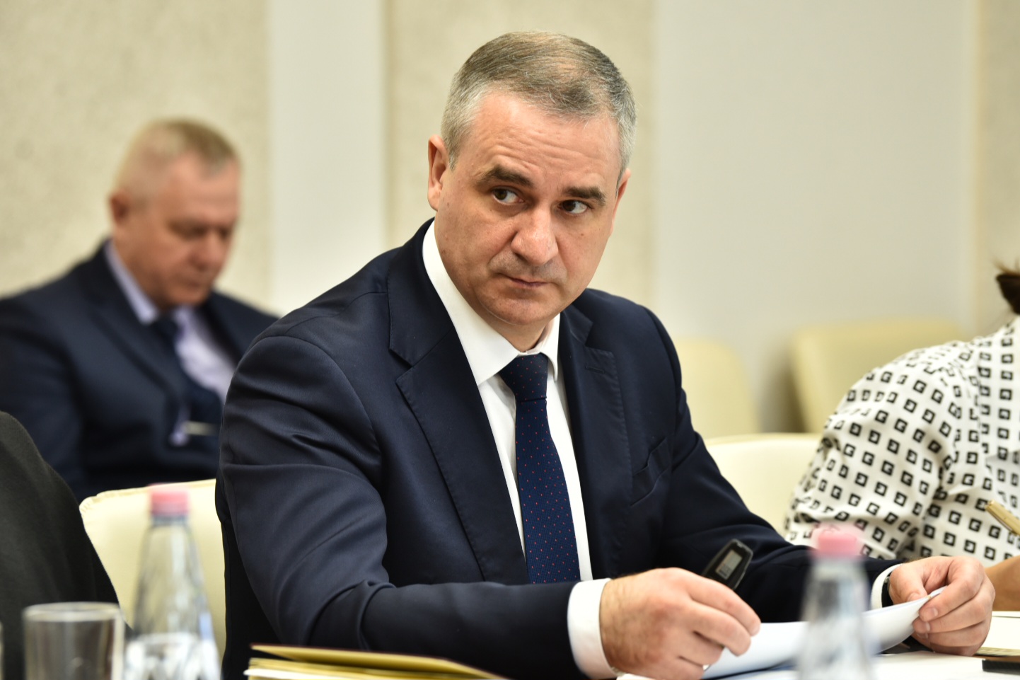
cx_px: 510
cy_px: 340
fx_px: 3824
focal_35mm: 135
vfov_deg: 10.2
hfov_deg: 15.2
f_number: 4
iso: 800
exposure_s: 1/200
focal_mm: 135
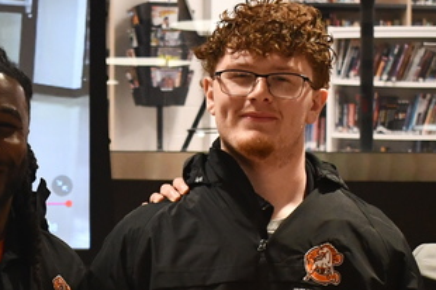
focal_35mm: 172
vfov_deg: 7.9
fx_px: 2081
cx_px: 100
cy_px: 353
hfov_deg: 11.9
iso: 2800
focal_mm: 35
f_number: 4.5
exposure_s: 1/125
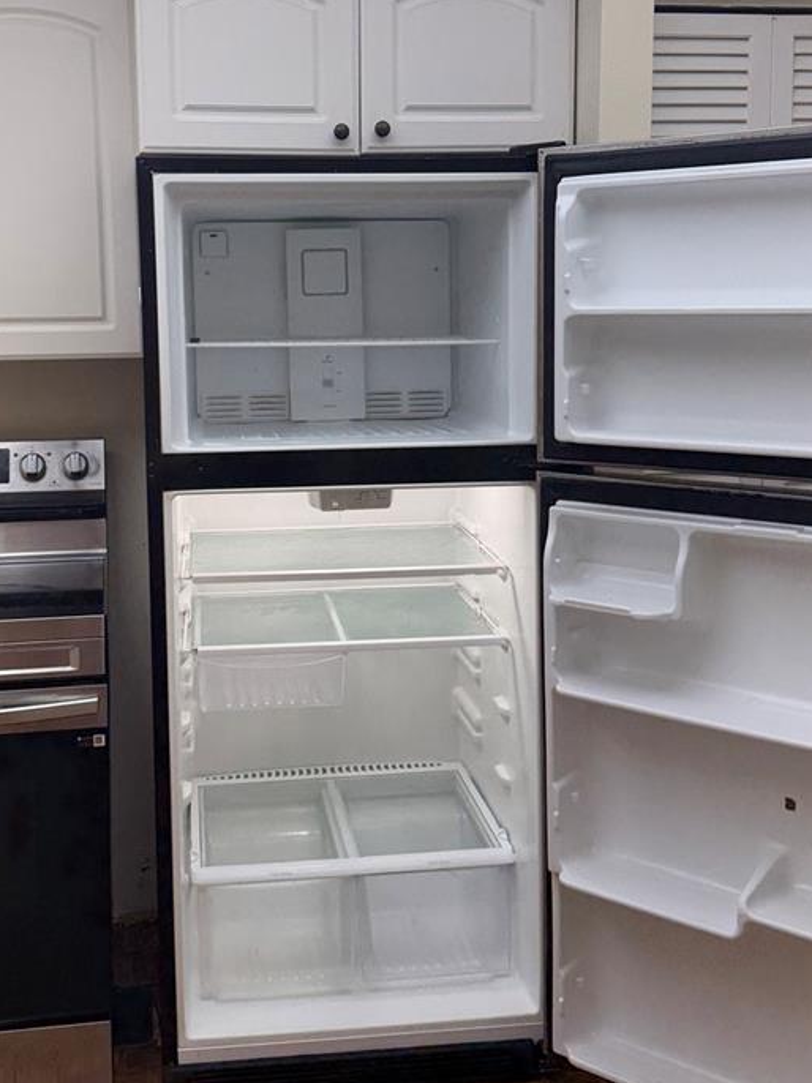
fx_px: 1314
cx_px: 352
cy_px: 414
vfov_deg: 44.5
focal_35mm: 42
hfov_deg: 34.3
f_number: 1.78
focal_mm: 6.76
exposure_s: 1/187
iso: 100
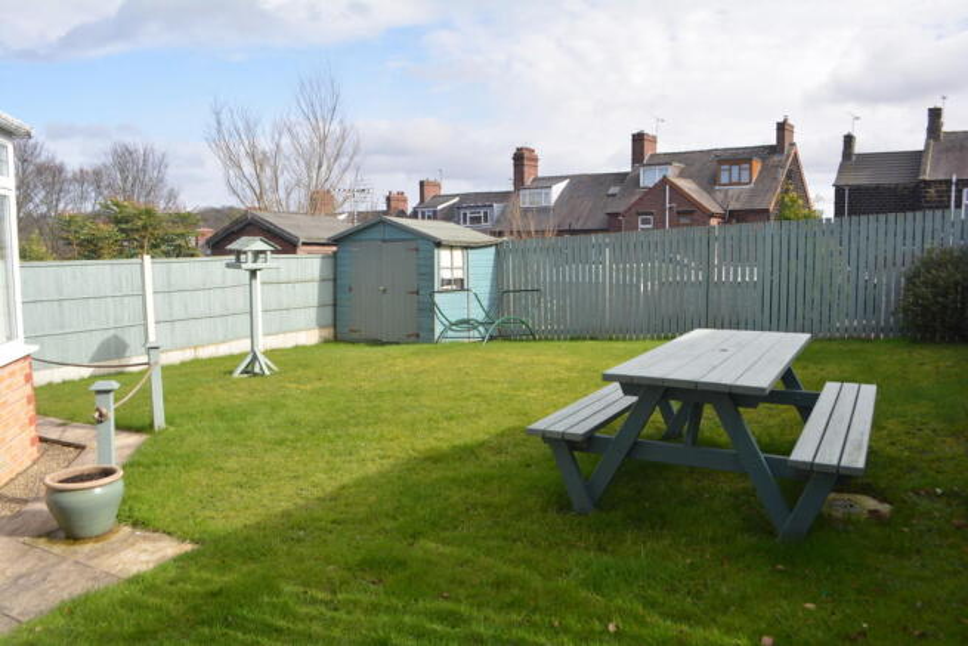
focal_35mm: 27
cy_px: 323
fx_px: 726
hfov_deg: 67.4
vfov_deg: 48.0
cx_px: 484
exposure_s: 1/200
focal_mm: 18
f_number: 7.1
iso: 200
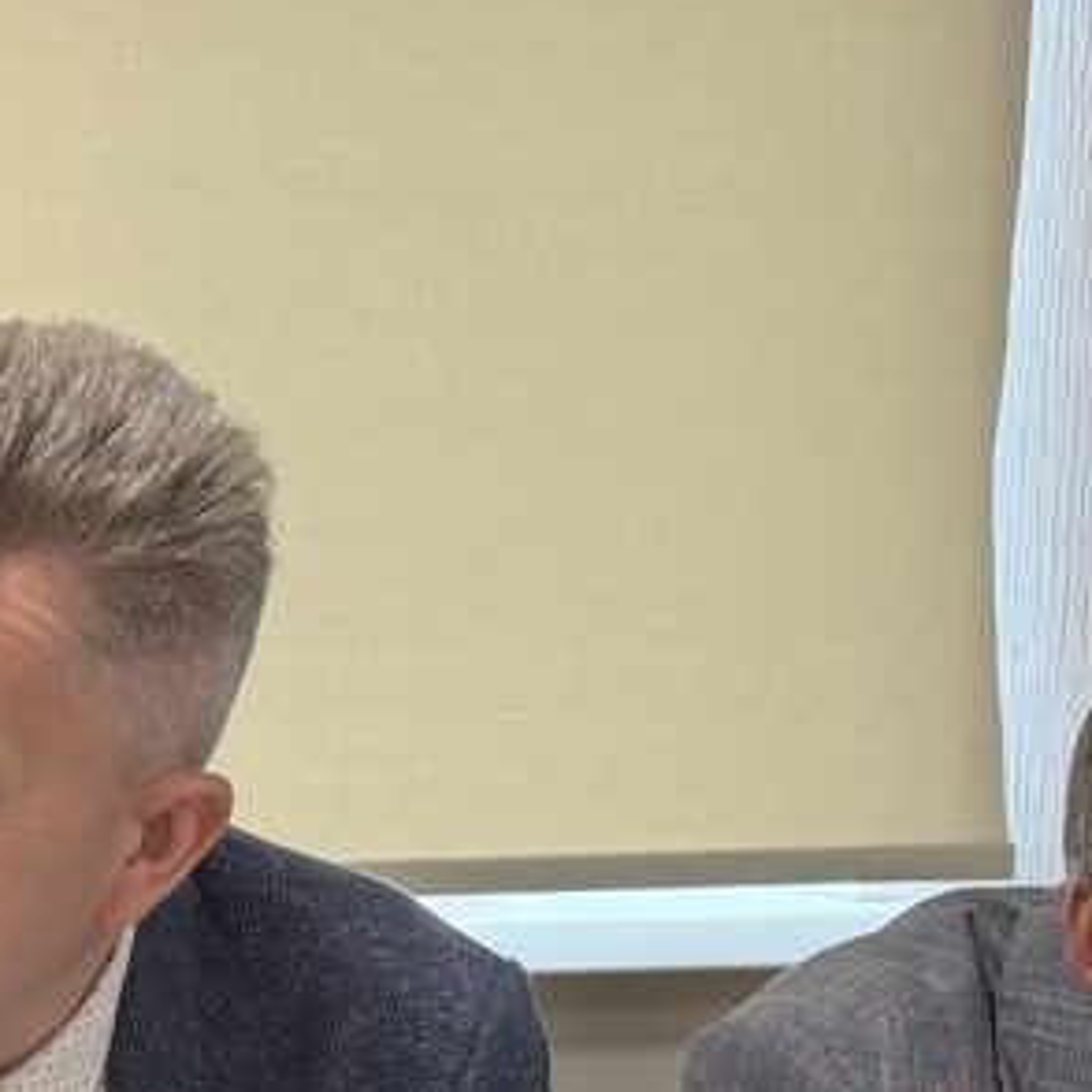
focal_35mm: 74
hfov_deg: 23.3
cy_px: 1348
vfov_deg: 21.5
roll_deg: -2.5
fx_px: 2641
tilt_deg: -6.0
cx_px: 379
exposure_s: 1/100
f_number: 1.78
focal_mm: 6.76
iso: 100
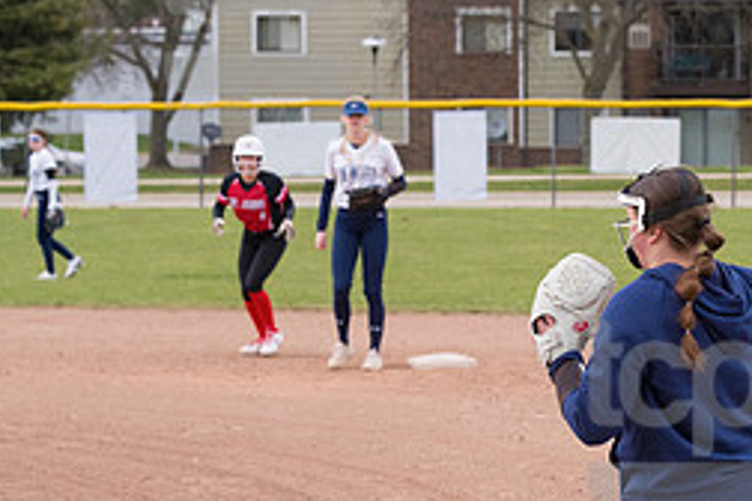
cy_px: 425
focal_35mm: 189
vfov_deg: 7.3
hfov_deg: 10.8
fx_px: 3948
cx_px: 680
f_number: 5.6
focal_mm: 82
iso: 640
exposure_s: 1/1600
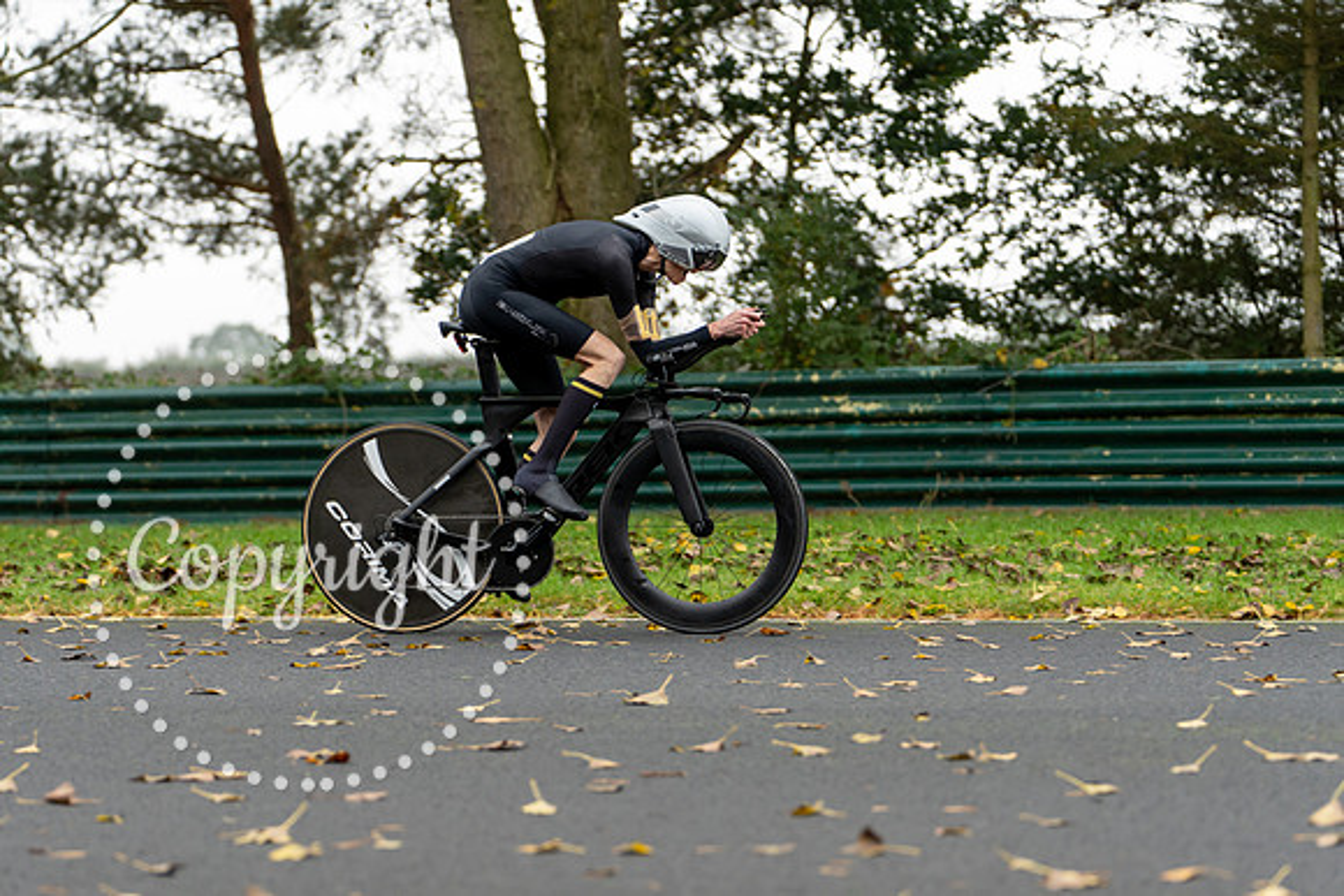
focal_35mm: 116
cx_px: 596
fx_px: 4326
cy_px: 466
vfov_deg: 11.8
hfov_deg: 17.7
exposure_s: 1/1250
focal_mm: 97
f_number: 2.8
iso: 640
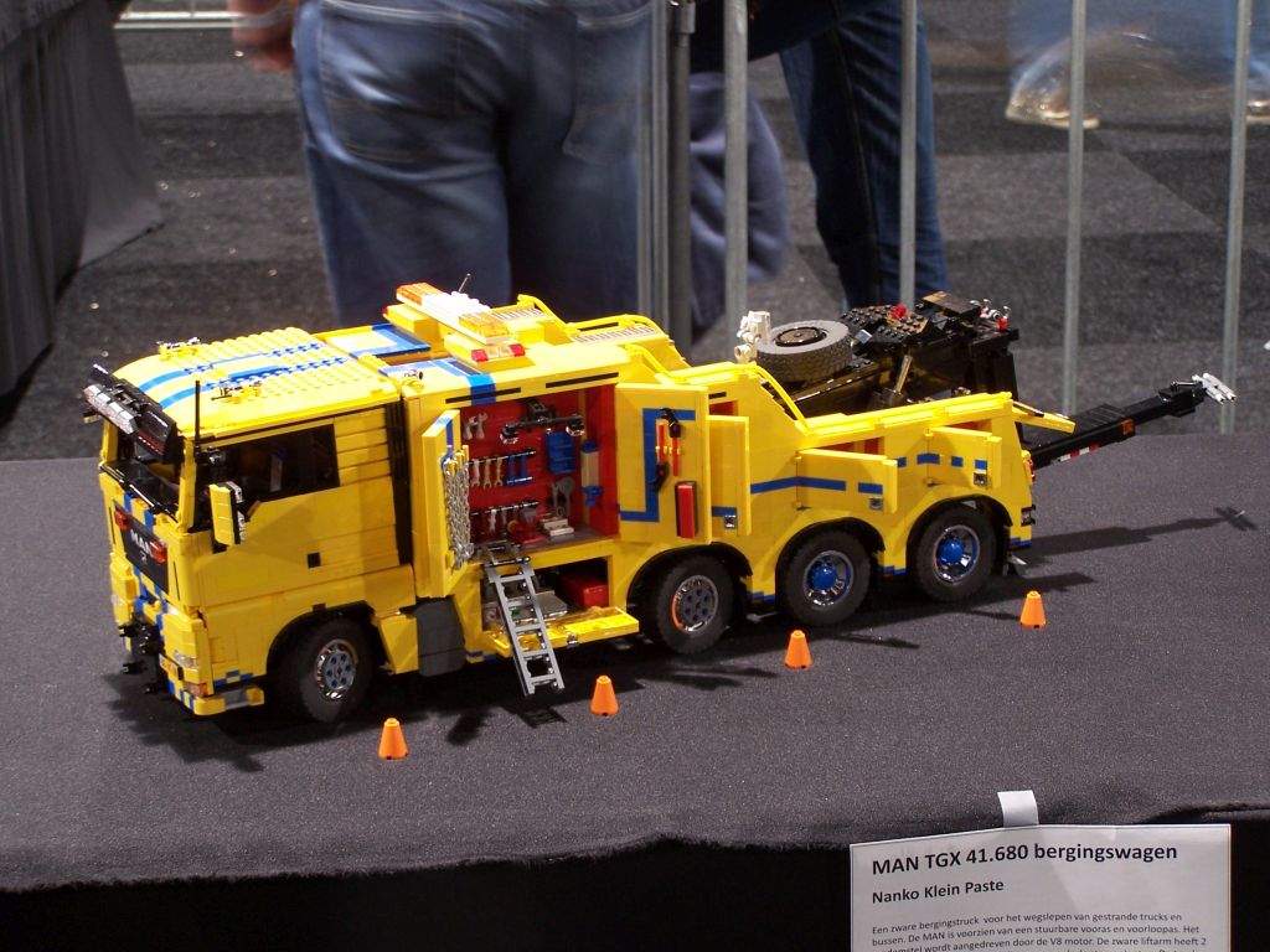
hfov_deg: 26.0
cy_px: 476
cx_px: 635
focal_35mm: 75
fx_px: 2752
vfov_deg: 19.6
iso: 80
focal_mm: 12.4
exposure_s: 1/2
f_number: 3.2
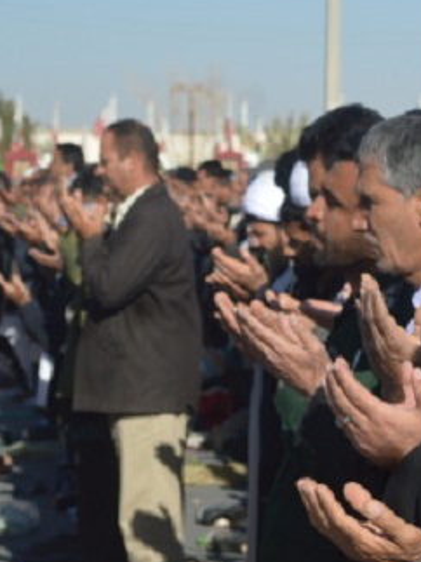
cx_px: 344
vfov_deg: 10.7
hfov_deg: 8.0
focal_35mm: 184
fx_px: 2988
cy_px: 397
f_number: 5.6
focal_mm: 55
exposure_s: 1/500
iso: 100
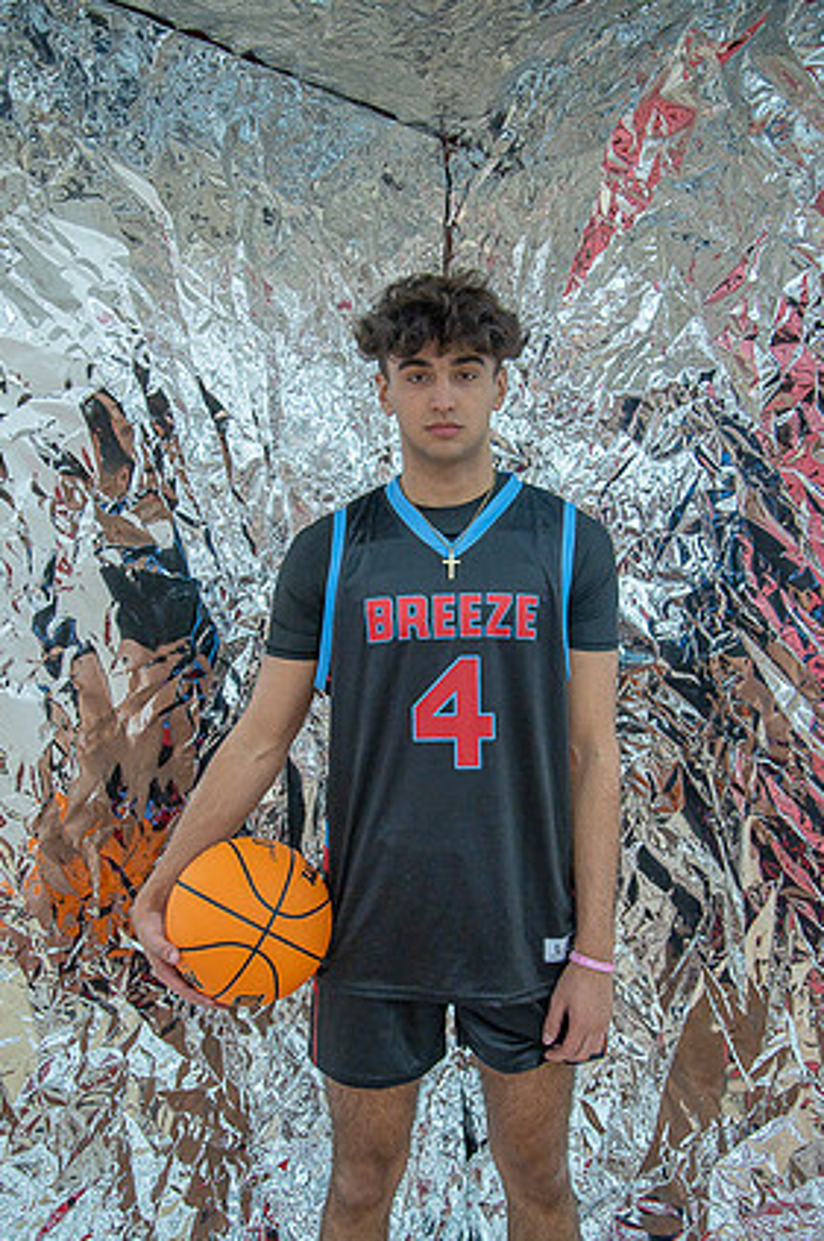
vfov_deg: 57.2
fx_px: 1136
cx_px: 403
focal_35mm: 33
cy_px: 654
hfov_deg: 39.9
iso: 320
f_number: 4
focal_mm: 31
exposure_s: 1/250
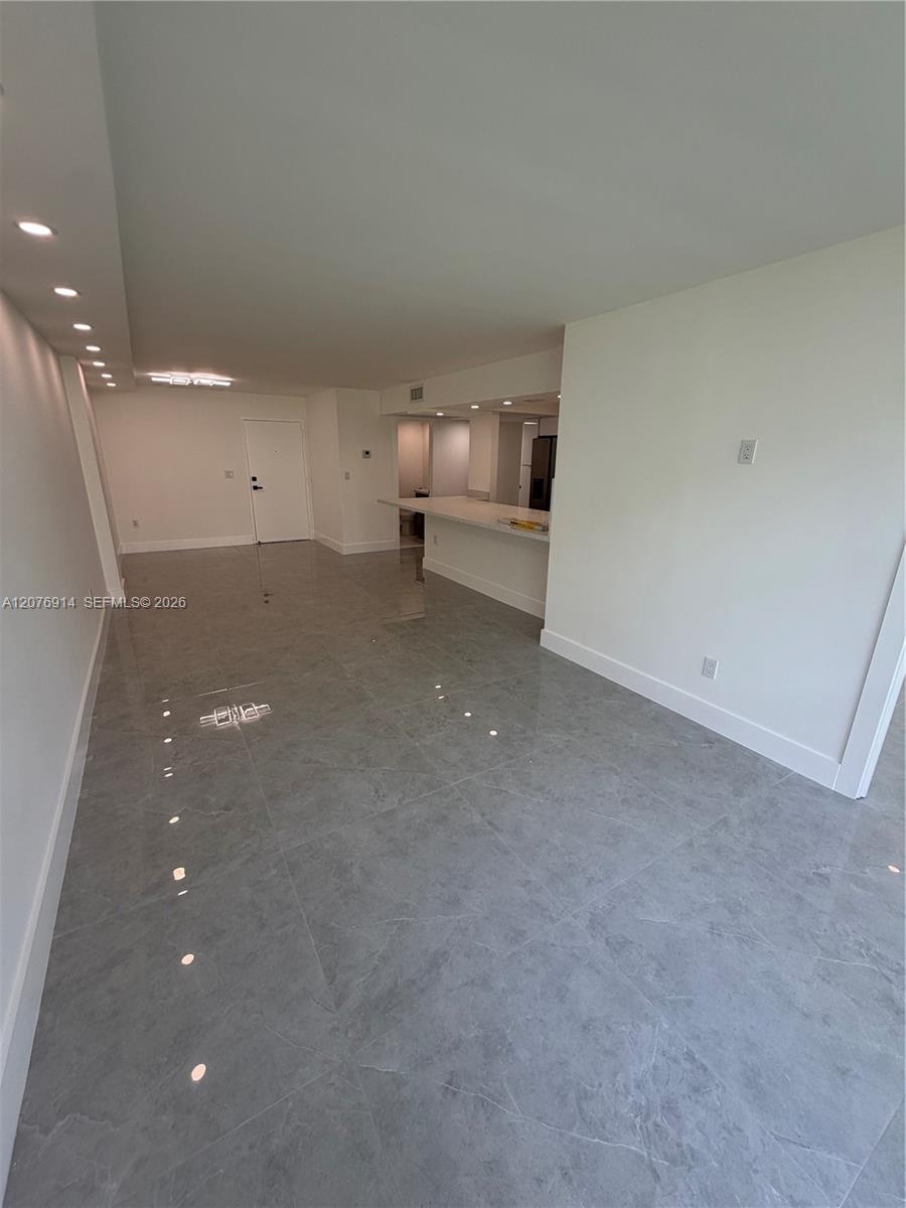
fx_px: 489
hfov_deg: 85.7
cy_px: 604
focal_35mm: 14
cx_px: 453
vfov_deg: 102.1
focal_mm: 2.22
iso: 40
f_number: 2.2
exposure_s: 1/179
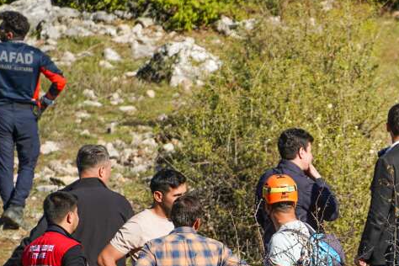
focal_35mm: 540
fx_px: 5985
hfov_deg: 3.8
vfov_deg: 2.5
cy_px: 348
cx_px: 515
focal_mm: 200
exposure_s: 1/1000
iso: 200
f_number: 5.6
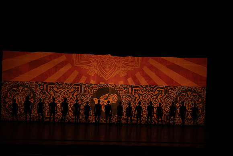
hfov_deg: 20.4
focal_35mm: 100
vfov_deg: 13.7
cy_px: 78
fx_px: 647
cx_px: 116
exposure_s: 1/400
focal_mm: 100
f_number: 6.3
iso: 6400
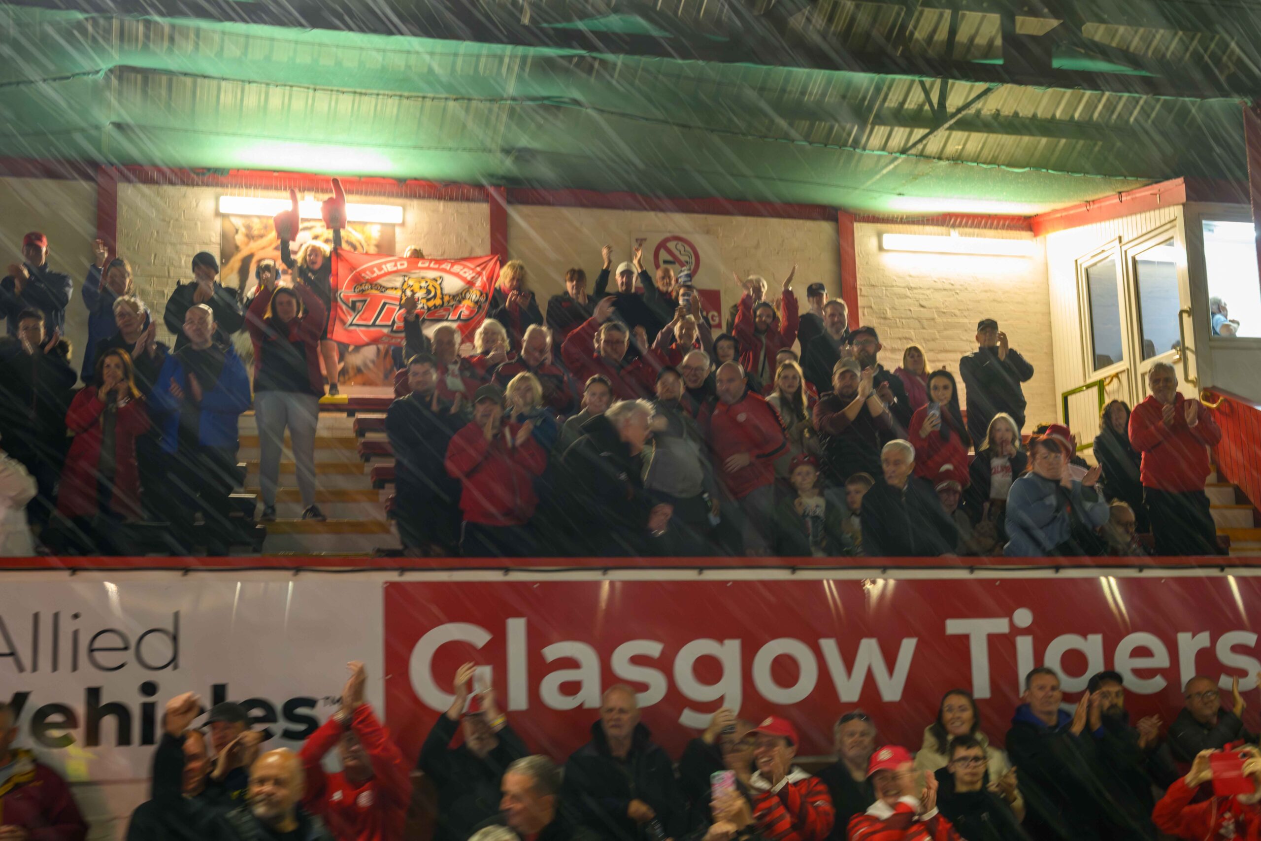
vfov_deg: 27.0
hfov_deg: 39.6
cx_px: 630
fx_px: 1751
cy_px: 420
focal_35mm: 50
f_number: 4.5
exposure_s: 1/60
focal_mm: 50
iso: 3200
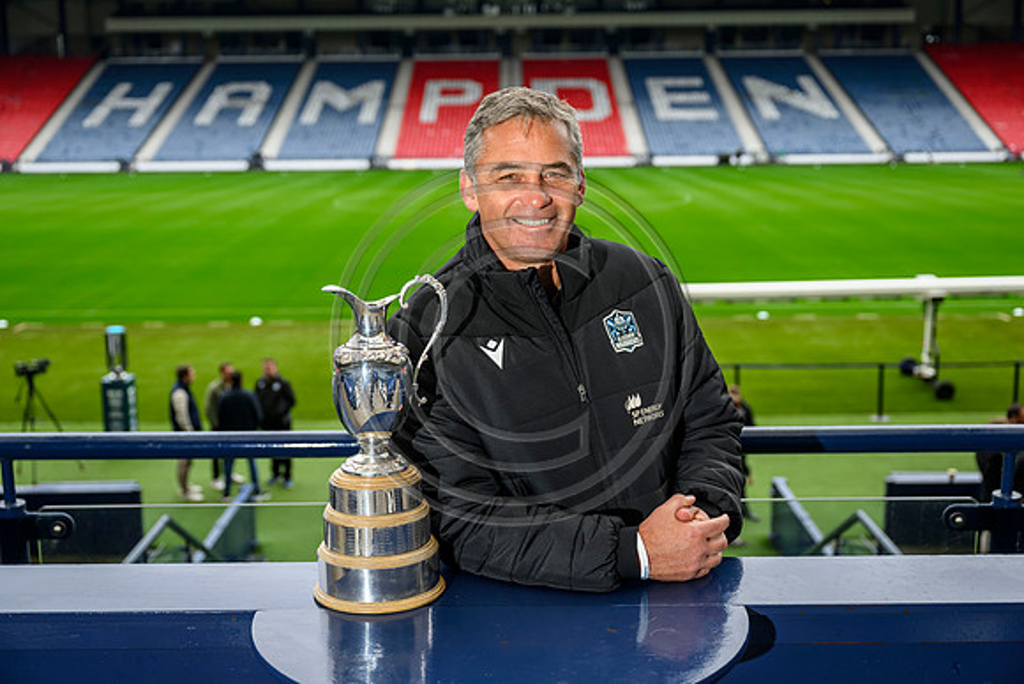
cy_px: 342
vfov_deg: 31.2
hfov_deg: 45.3
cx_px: 512
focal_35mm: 43
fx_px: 1226
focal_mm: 43
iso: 500
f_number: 3.5
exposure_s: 1/160
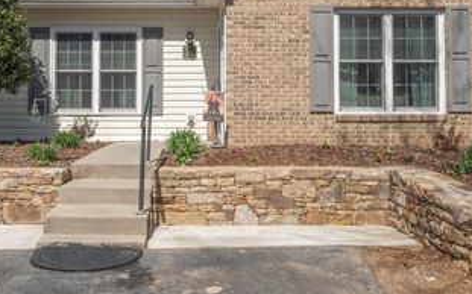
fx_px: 527
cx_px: 273
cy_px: 86
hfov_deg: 48.1
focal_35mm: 41
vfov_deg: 30.8
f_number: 7.1
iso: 320
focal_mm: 25
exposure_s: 1/4000
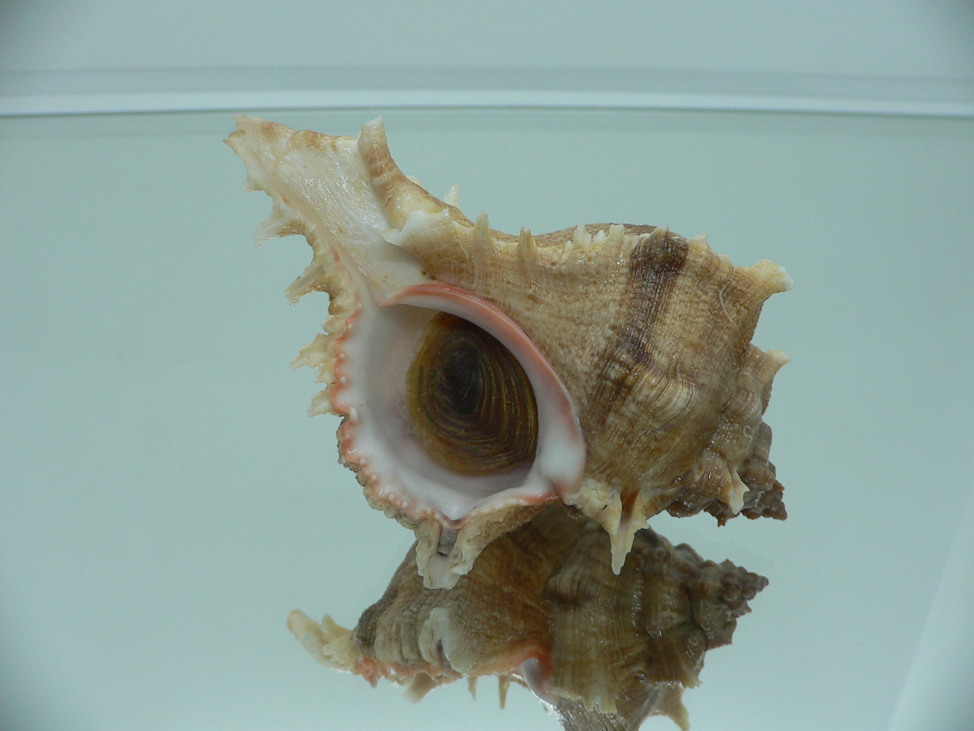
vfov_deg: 40.7
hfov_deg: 52.6
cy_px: 366
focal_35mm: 35
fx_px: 985
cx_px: 487
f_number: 2.8
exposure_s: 1/60
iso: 80
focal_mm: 4.6
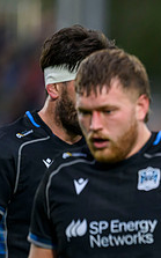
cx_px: 334
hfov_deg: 0.9
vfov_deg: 1.4
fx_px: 10446
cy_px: 187
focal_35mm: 1485
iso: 2000
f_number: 4
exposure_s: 1/1250
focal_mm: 560
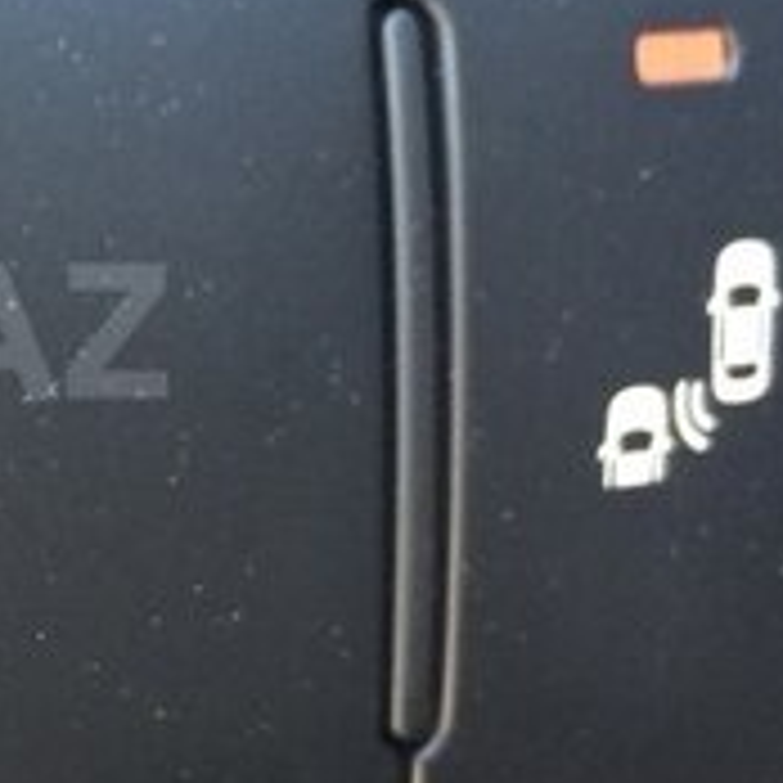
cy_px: 331
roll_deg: +0.3
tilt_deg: -21.2
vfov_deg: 17.9
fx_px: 2482
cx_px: -292
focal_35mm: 97
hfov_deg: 16.7
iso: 100
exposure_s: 1/33
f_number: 2.2
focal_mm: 4.15
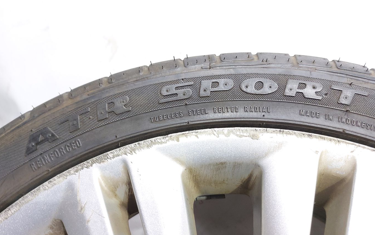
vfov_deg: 47.6
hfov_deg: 70.4
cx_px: 185
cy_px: 123
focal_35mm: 26
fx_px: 266
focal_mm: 5.23
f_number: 1.8
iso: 250
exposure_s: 1/33
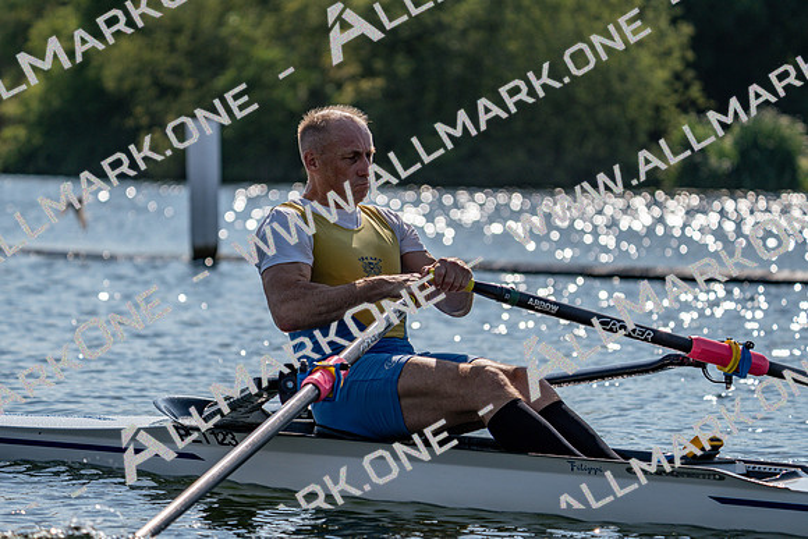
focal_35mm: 200
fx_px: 4490
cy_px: 270
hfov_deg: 10.3
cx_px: 404
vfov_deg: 6.9
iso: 100
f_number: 5.6
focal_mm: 200
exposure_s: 1/1600
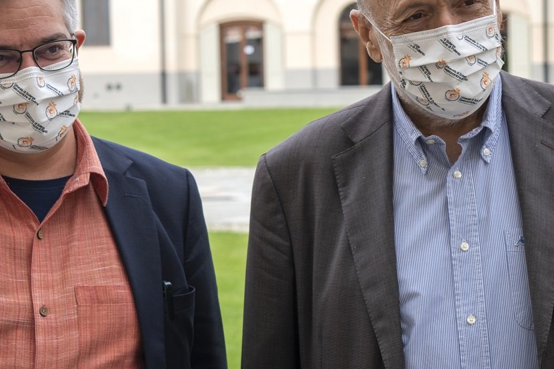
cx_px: 207
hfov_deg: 13.8
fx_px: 2291
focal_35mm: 149
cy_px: 132
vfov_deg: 9.2
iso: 100
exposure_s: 1/160
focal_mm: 55
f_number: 6.3
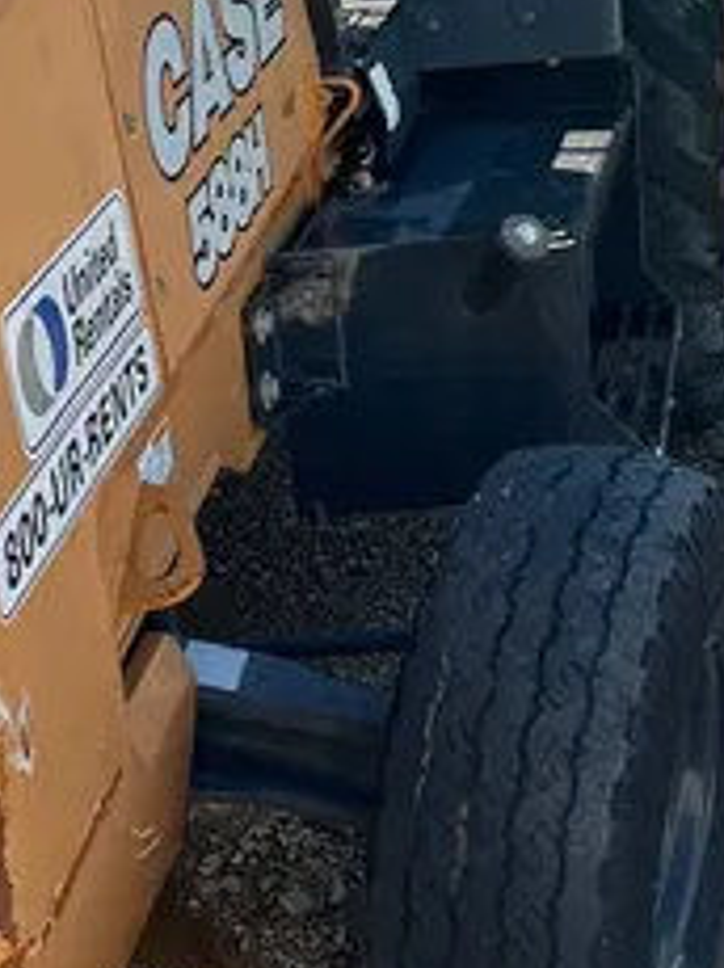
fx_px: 2319
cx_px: 244
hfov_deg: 17.7
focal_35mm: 83
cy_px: 343
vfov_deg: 23.5
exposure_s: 1/1779
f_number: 1.5
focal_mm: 5.7
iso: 50
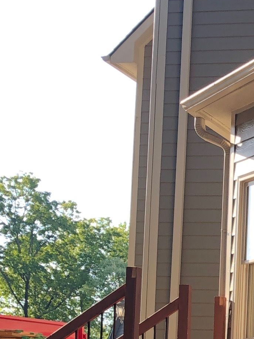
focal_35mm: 123
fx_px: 1204
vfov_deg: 15.6
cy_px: 379
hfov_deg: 11.2
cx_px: 452
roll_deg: -1.8
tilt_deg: +5.2
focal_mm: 4
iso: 20
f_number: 1.8
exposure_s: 1/184
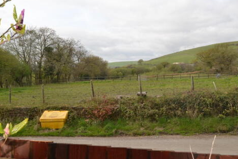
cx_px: 101
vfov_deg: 41.0
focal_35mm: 32
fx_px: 210
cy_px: 55
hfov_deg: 58.9
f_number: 6.3
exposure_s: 1/200
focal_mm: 15
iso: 100
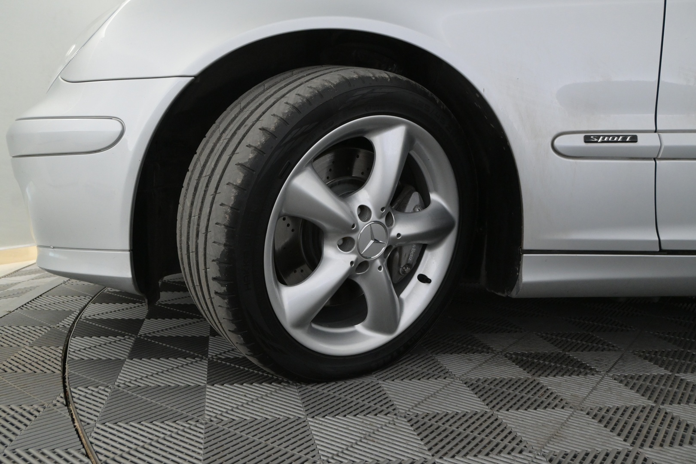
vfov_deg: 40.8
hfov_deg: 58.3
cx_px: 348
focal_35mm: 32
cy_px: 232
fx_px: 623
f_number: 5.6
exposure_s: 1/125
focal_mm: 21.5
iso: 2500
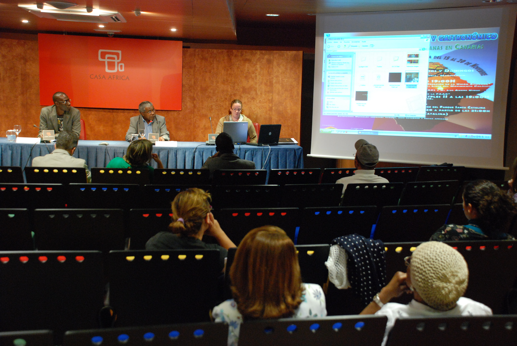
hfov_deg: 42.3
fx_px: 669
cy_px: 173
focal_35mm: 46
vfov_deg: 29.0
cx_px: 258
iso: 1250
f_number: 4.2
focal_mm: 31
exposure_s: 1/15
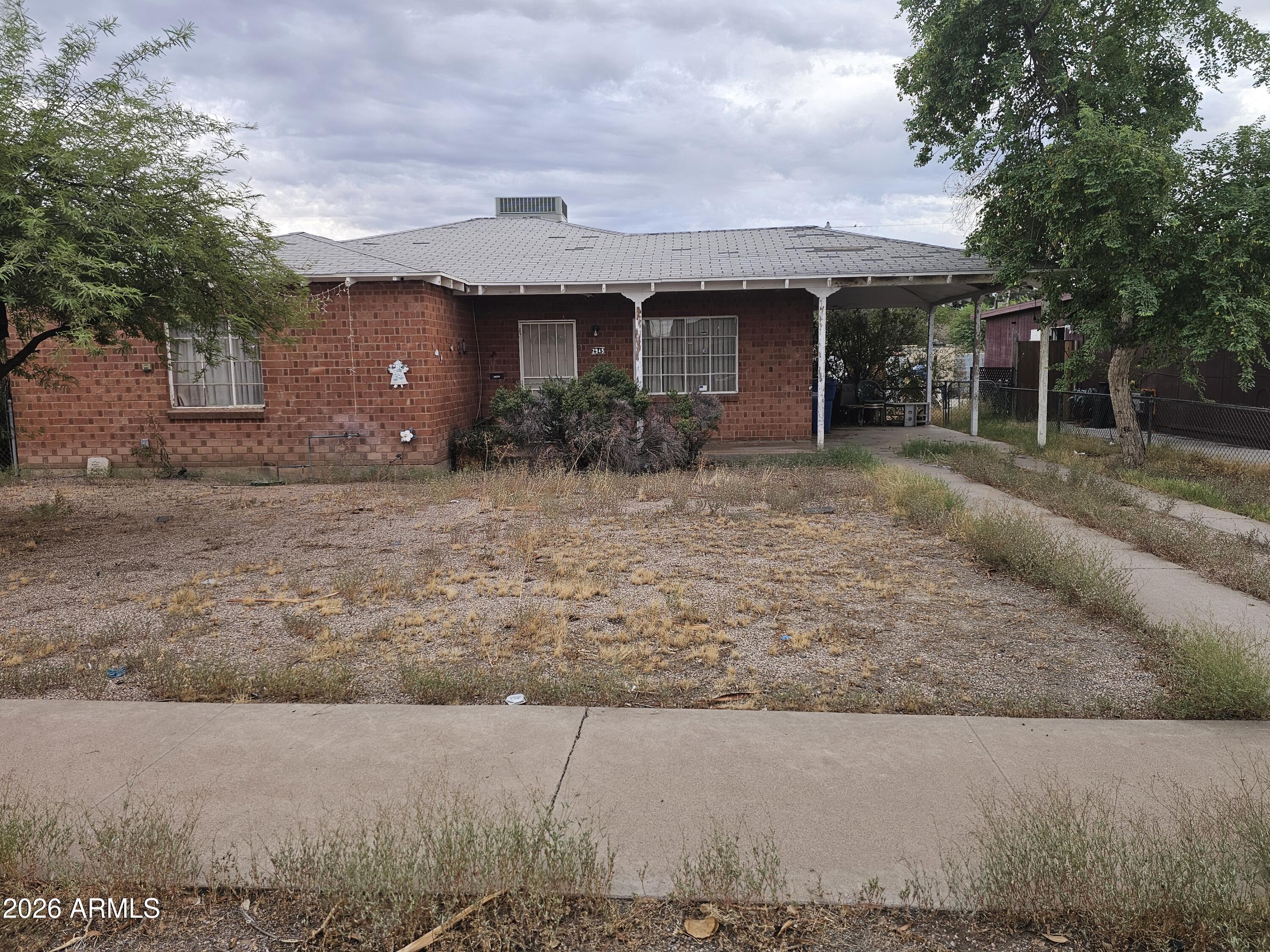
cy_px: 476
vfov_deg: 58.9
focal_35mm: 23
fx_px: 844
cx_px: 635
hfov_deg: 73.9
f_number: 1.7
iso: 40
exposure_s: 1/180
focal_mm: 6.3
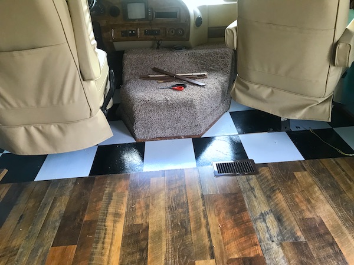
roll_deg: +4.9
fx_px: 286
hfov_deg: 63.4
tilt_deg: -31.0
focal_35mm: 28
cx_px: 177
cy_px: 132
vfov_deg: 49.7
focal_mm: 3.99
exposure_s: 1/17
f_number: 1.8
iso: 40
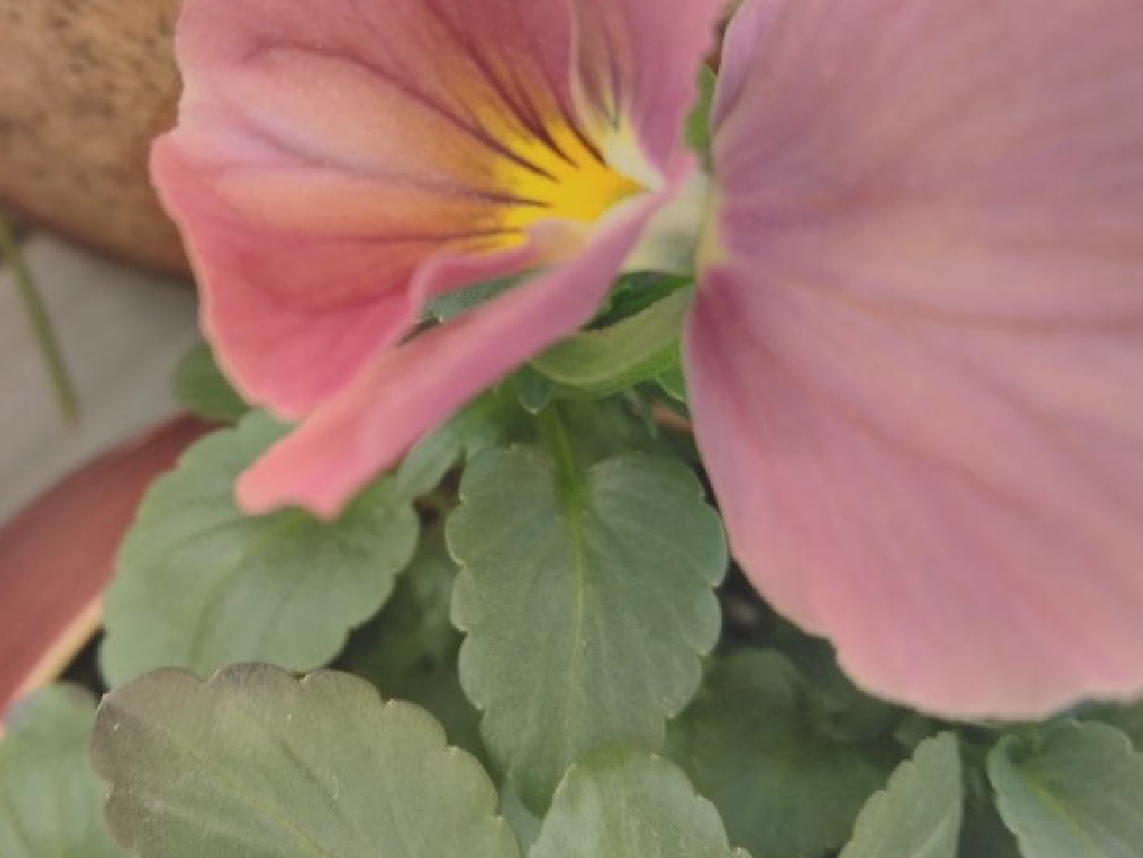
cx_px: 437
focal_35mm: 37
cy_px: 326
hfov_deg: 49.7
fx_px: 1222
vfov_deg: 38.4
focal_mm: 3.46
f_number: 2.2
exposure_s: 1/122
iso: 38
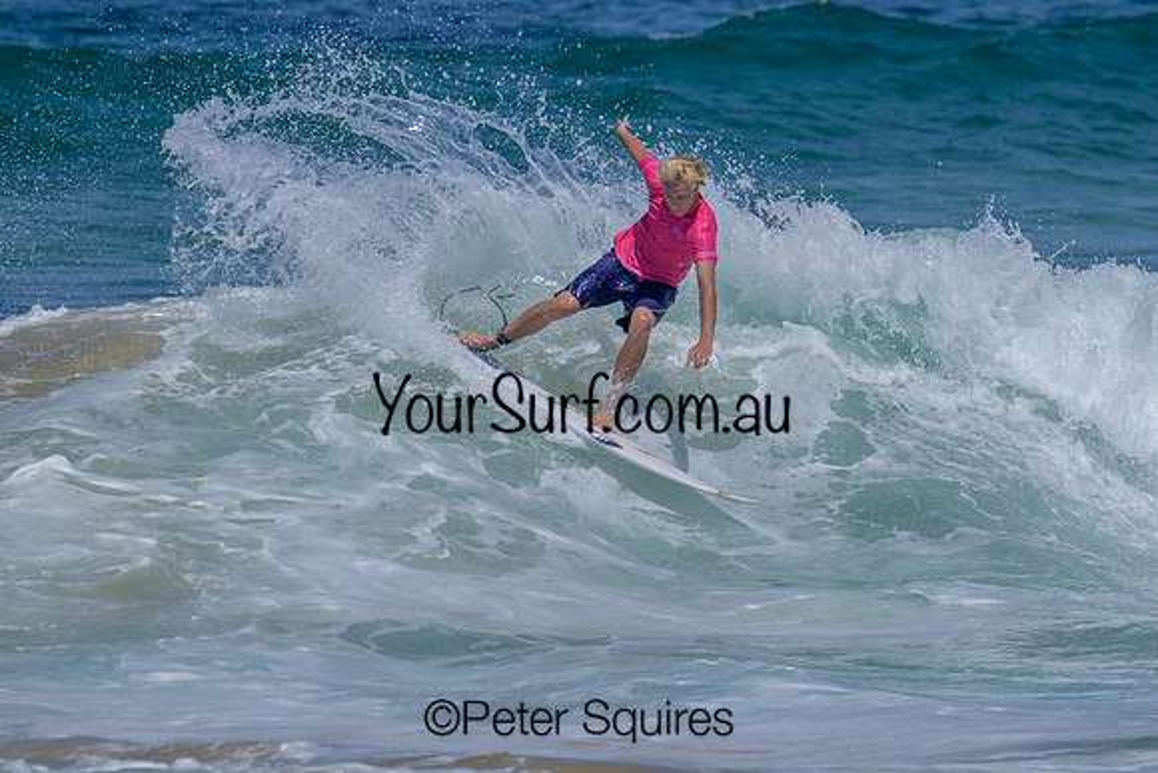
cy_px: 448
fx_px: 20424
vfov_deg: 2.2
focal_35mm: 635
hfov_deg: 3.2
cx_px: 782
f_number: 11
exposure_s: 1/2000
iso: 360
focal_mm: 470
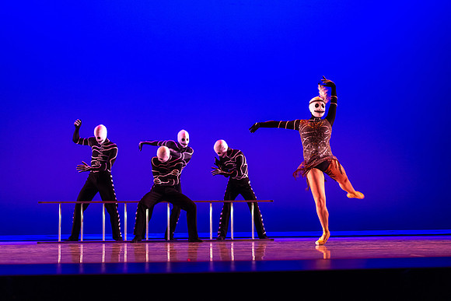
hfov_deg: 36.2
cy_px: 150
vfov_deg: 24.6
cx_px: 226
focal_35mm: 55
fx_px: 689
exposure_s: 1/200
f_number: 1.8
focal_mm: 55
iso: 1250
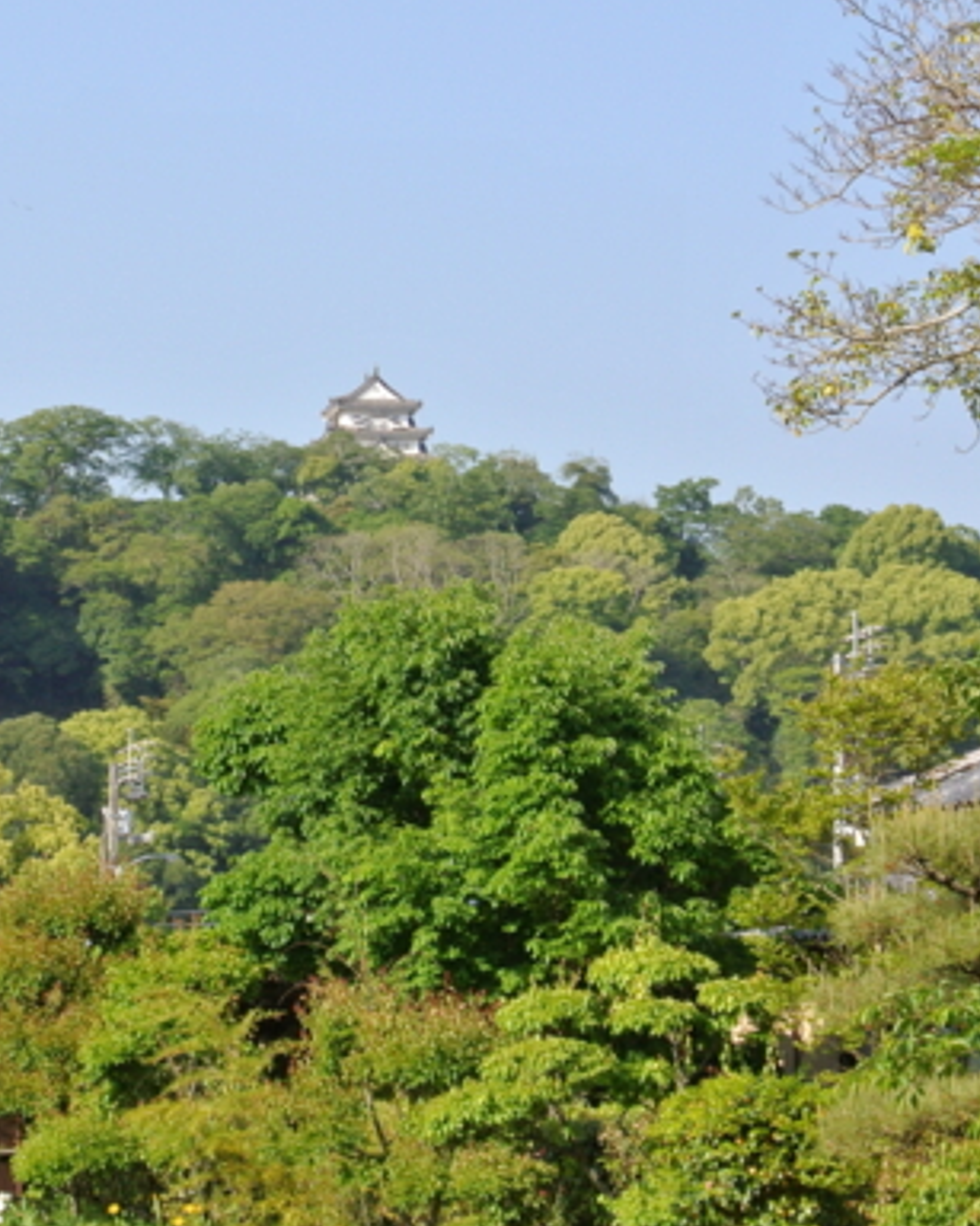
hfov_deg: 10.6
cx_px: 297
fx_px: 5259
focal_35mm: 145
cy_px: 655
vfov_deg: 13.3
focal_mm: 27.5
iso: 180
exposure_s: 1/500
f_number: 5.6
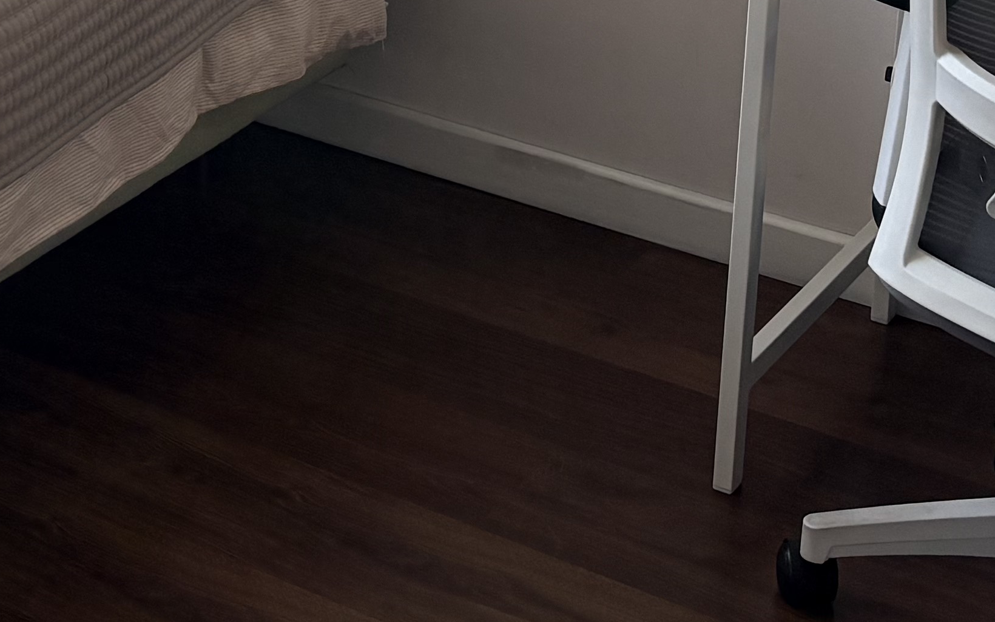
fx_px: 2603
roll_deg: -0.1
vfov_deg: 12.8
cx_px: 5
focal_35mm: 96
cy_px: -368
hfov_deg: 20.9
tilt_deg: -13.7
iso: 64
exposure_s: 1/236
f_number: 1.6
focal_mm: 5.96
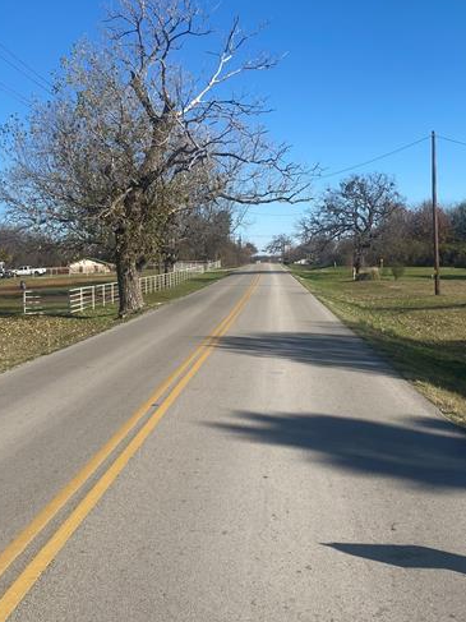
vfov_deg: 45.6
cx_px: 209
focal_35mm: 41
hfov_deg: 35.1
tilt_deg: +1.0
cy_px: 254
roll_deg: +2.2
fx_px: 736
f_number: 1.8
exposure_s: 1/2967
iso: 32
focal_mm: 4.25
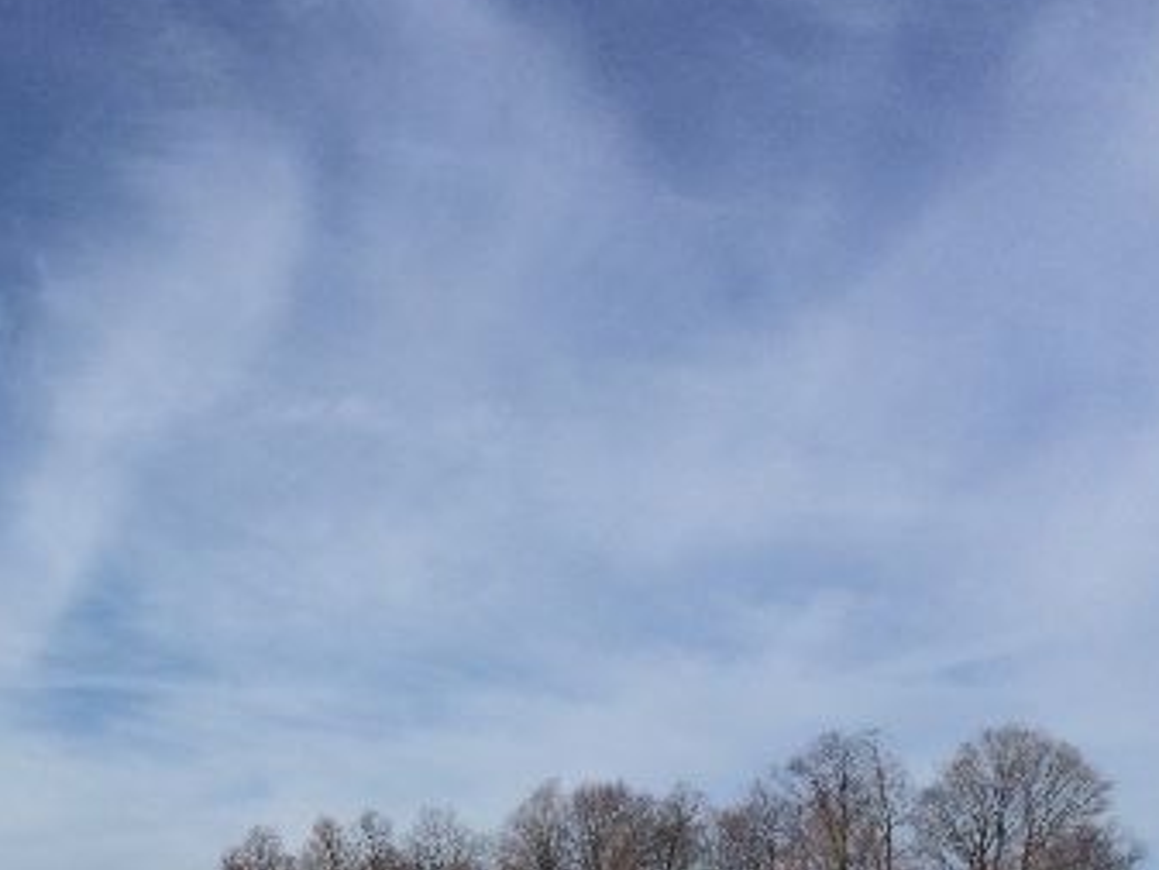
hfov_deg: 32.4
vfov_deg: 25.0
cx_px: 158
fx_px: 1909
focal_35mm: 57
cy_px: 770
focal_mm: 4.12
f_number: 2.2
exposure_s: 1/5882
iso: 40
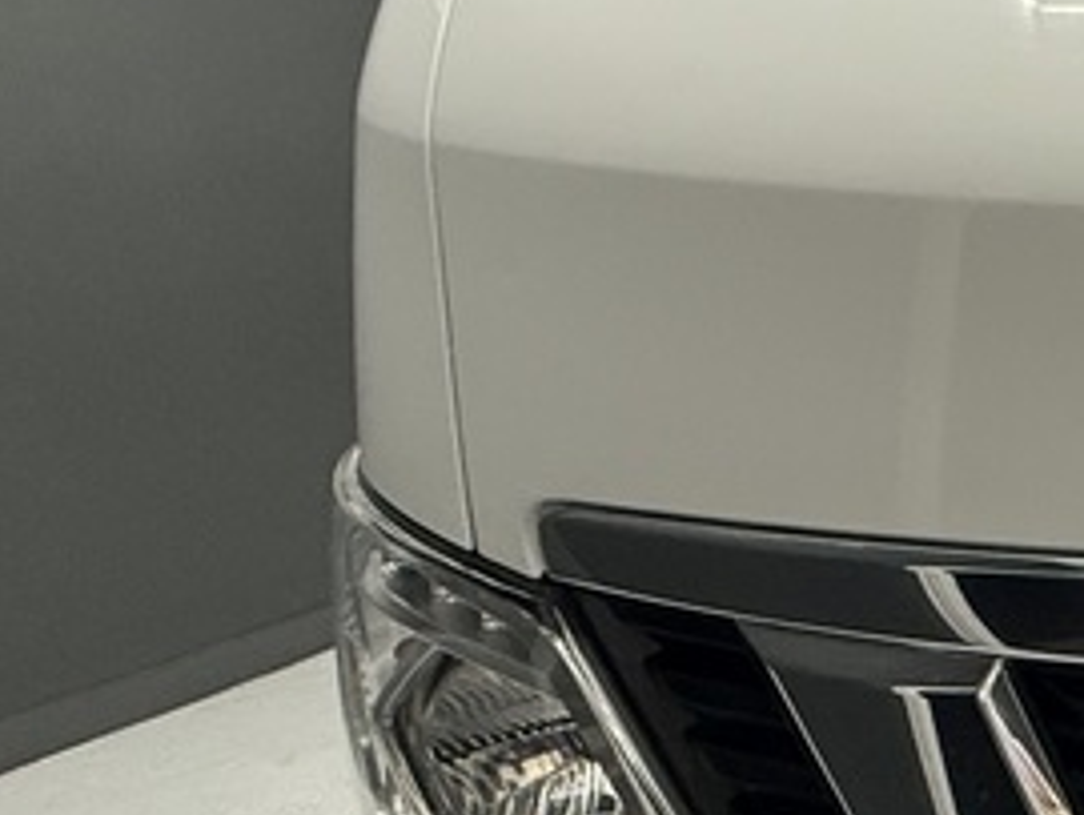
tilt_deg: -13.4
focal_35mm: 53
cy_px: 514
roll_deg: +0.8
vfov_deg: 27.5
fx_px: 1661
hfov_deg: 25.3
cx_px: 1698
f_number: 2.2
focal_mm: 2.22
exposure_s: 1/100
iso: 250
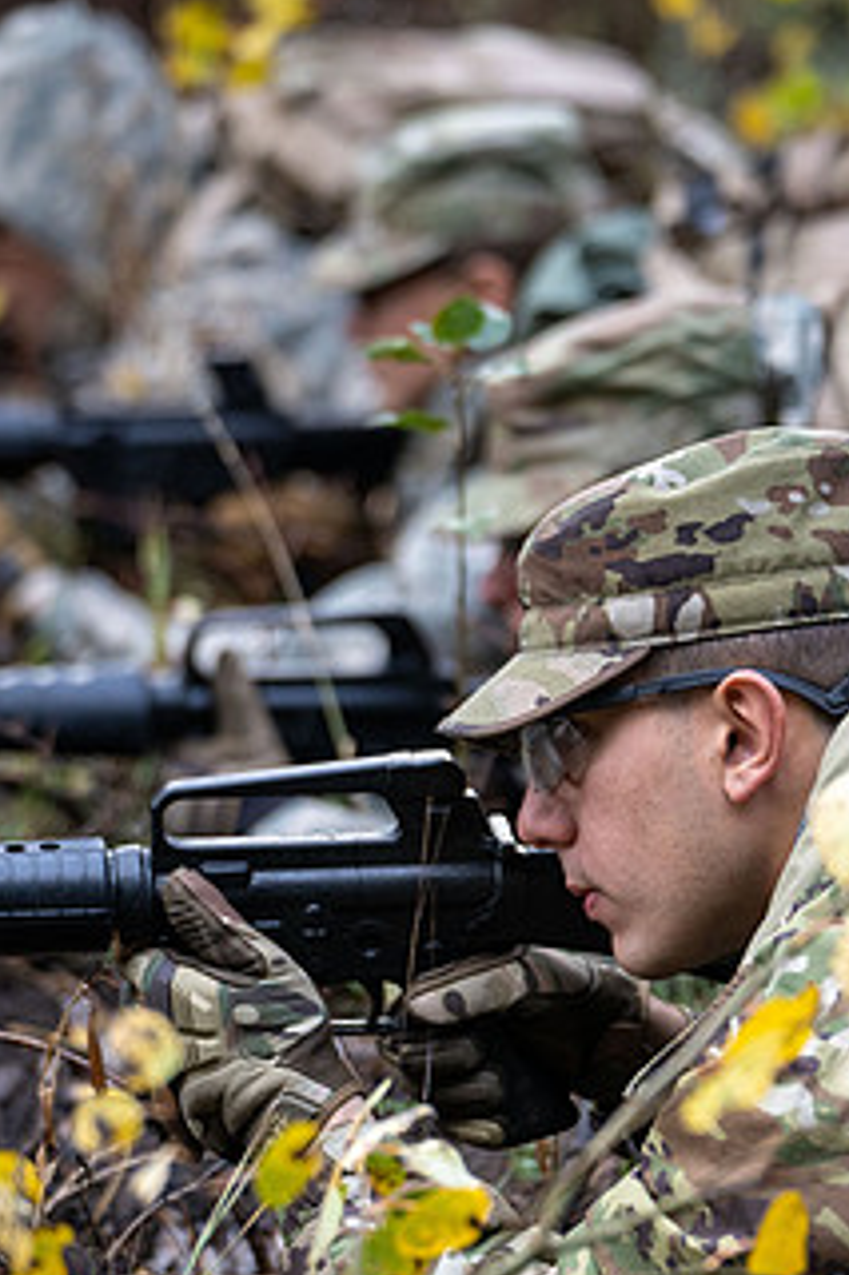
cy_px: 697
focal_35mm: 169
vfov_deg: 12.2
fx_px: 5984
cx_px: 494
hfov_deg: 8.1
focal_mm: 120
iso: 1000
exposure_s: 1/800
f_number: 2.8
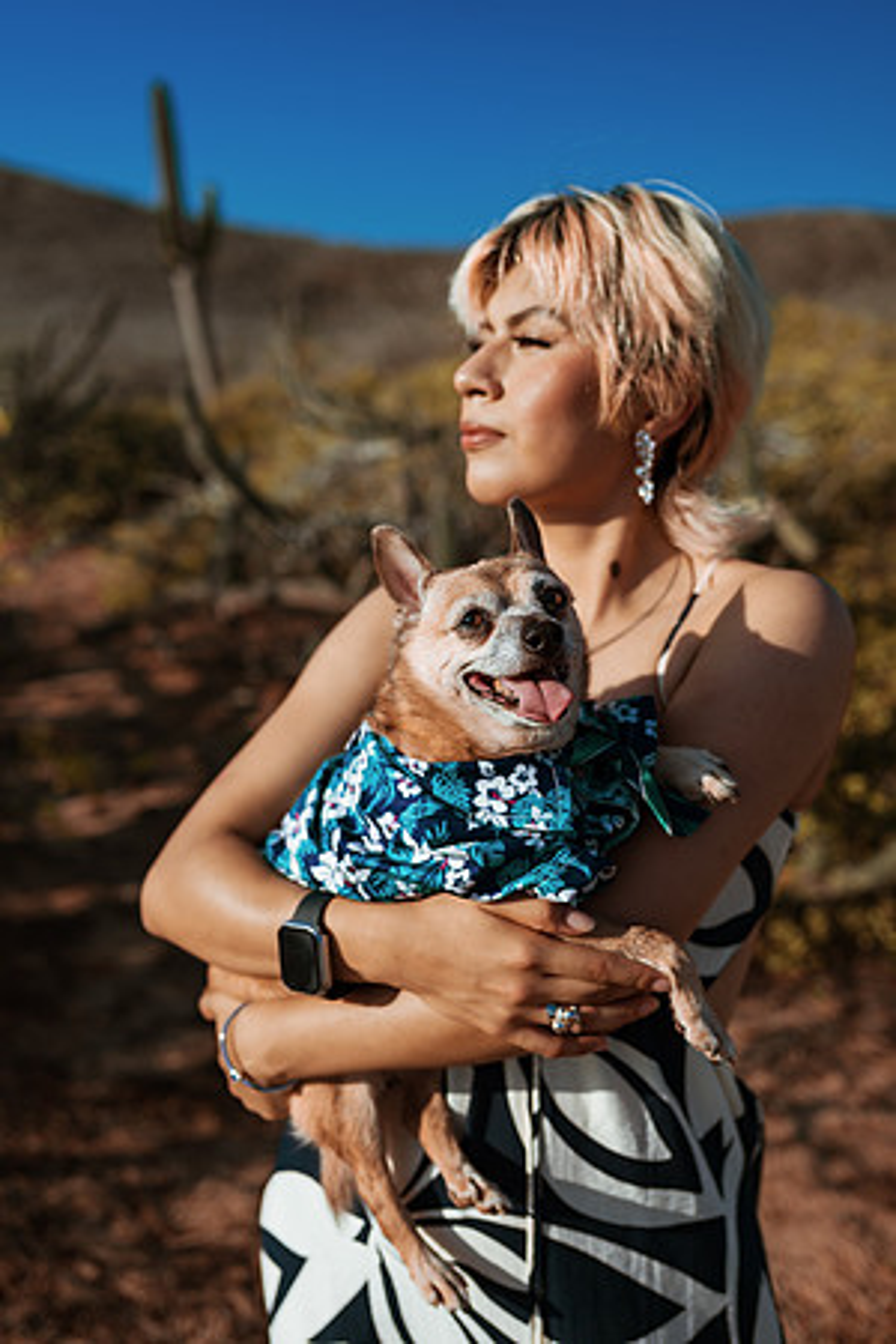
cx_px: 448
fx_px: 1307
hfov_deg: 37.9
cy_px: 672
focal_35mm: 35
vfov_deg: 54.4
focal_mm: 35
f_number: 2.5
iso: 100
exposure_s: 1/2500
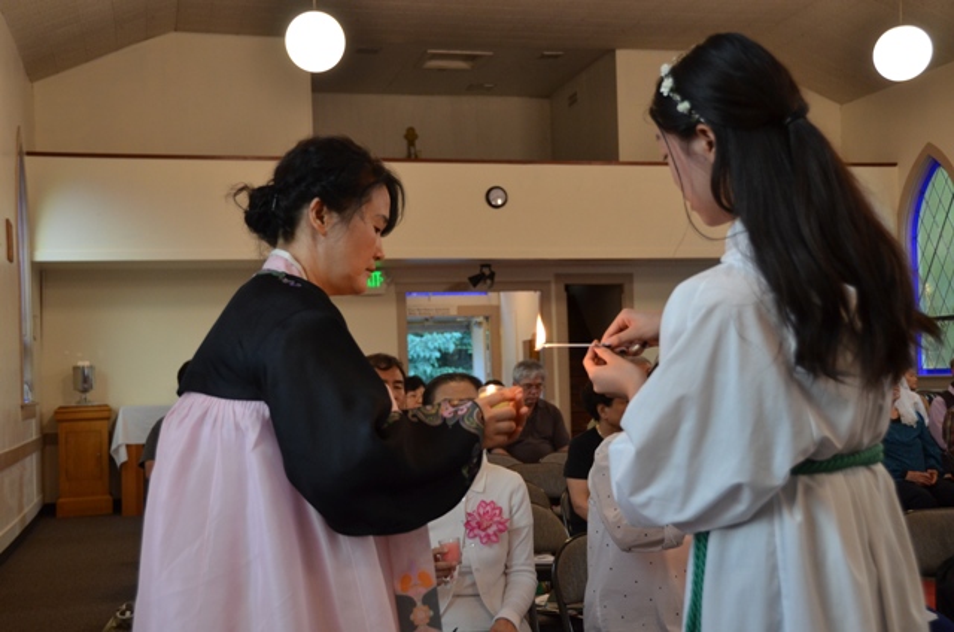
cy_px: 316
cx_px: 477
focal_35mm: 48
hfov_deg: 41.2
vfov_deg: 28.0
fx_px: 1269
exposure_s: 1/60
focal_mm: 32
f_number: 4.2
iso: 800
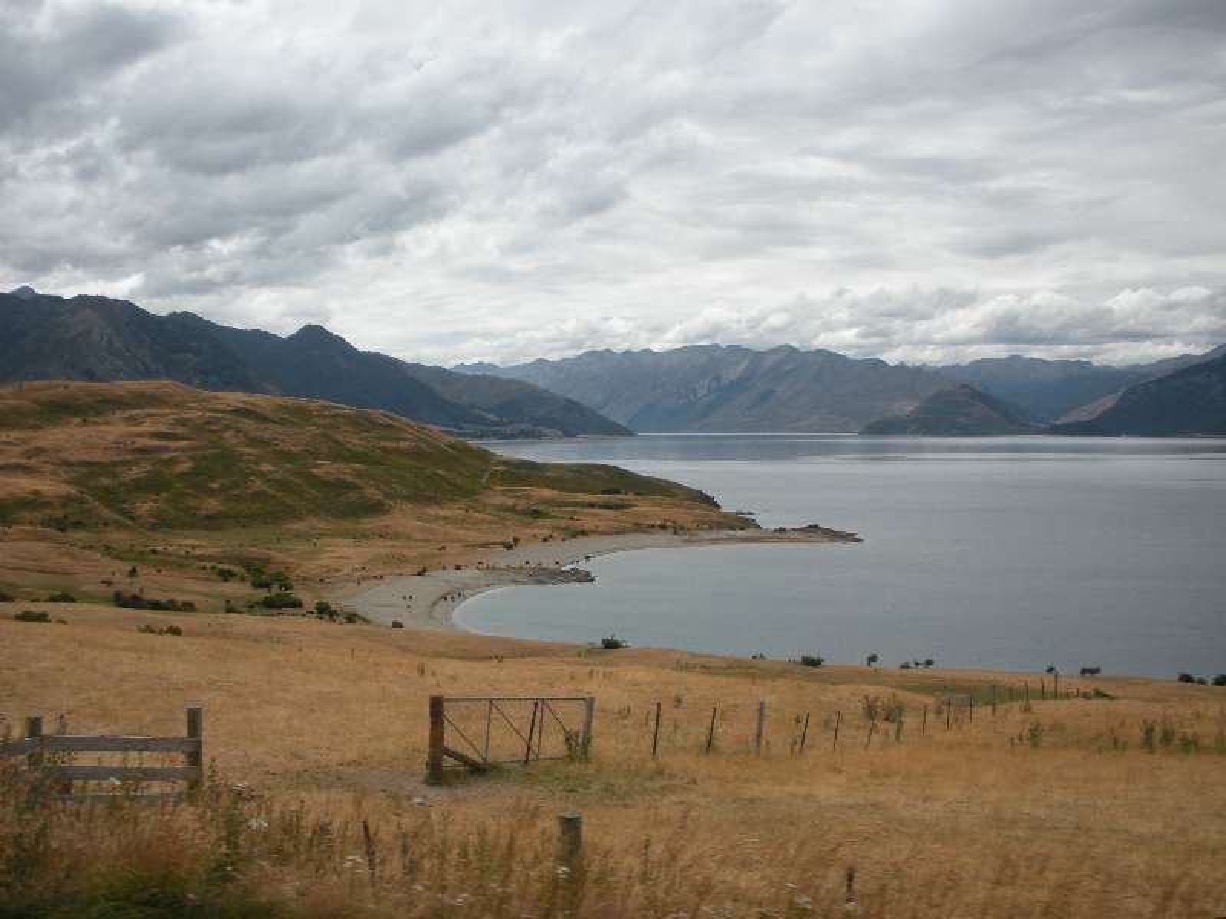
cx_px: 613
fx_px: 1240
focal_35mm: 35
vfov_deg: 40.7
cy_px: 460
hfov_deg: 52.6
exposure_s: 1/1500
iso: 64
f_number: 3.5
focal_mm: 6.3
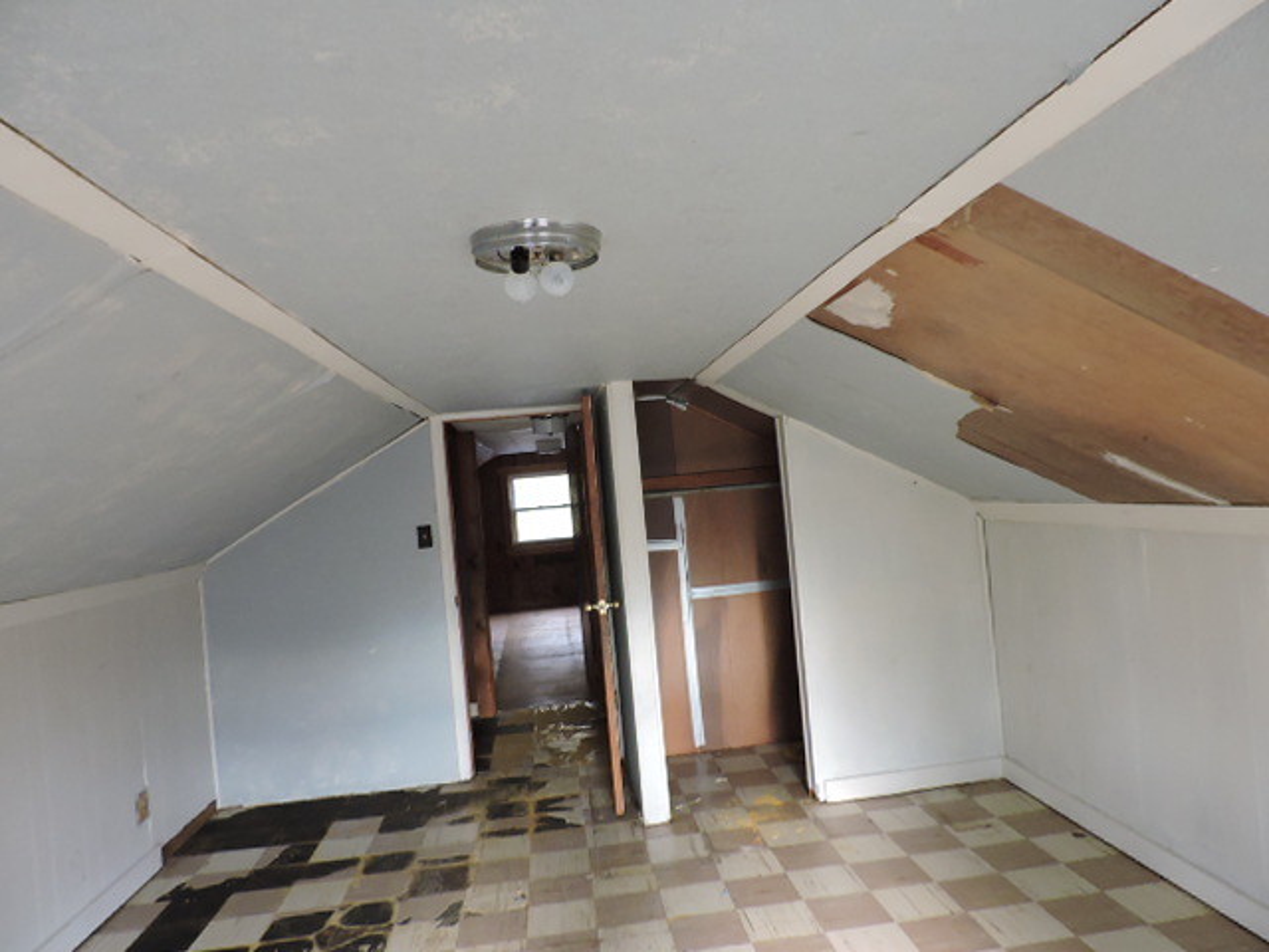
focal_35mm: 24
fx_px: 880
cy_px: 476
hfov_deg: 71.6
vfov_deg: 56.8
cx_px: 634
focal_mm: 4.3
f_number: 3
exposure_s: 1/60
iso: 560
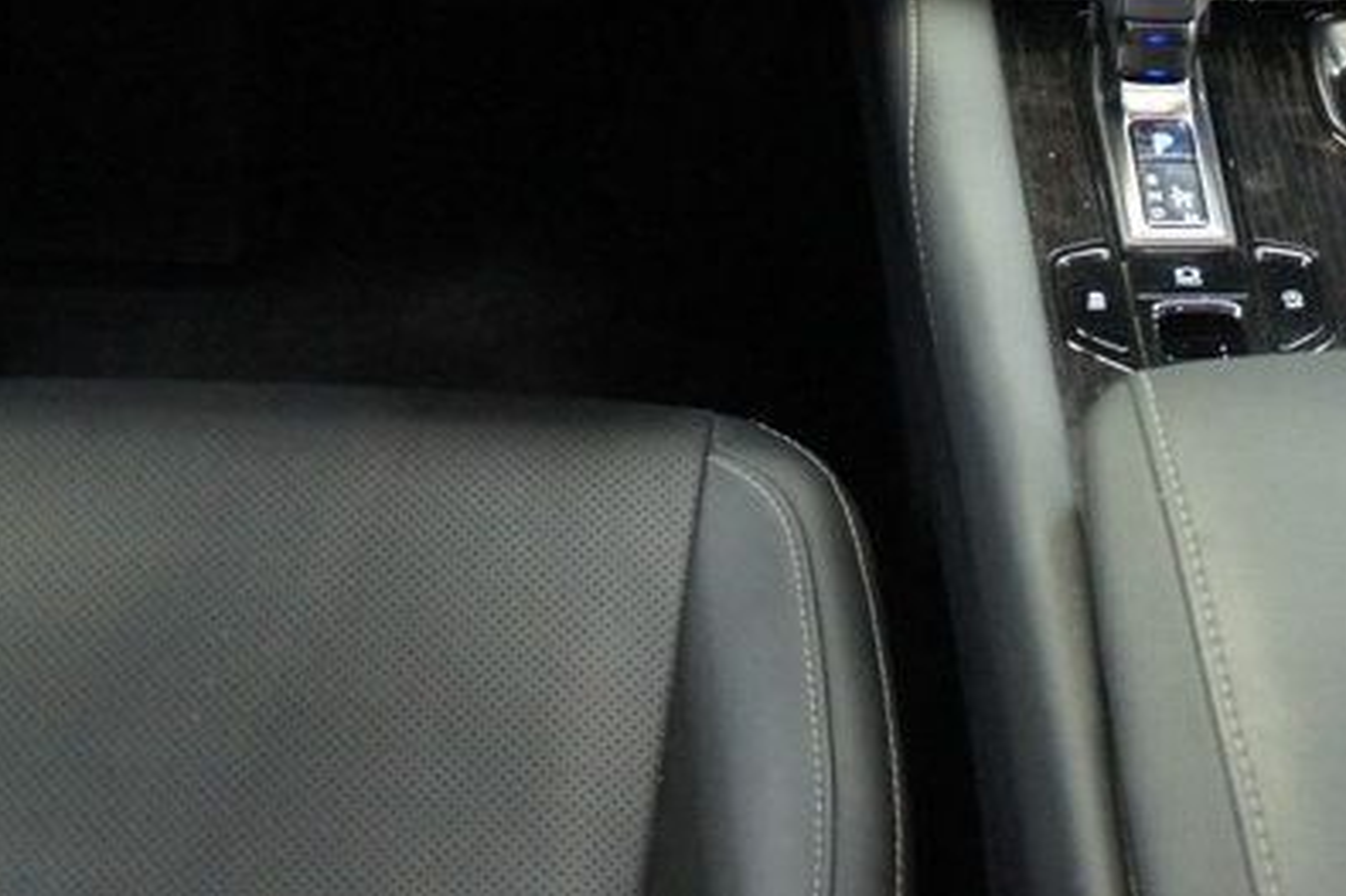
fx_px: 2616
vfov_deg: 18.2
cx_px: 855
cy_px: -262
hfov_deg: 28.7
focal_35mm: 70
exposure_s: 1/30
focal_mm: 18
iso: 1600
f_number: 3.5
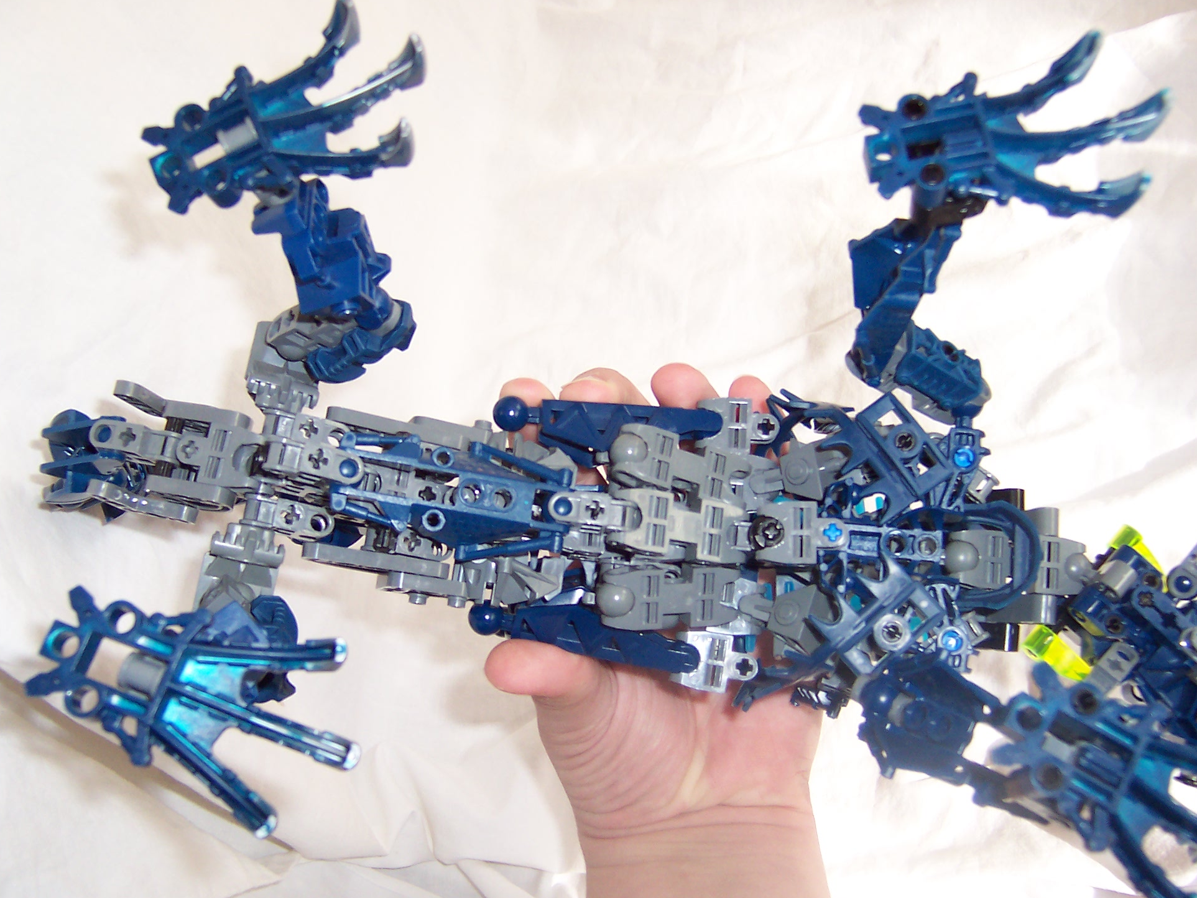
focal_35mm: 38
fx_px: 1314
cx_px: 593
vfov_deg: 37.7
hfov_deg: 49.0
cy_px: 456
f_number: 2.8
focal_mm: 5.6
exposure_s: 1/60
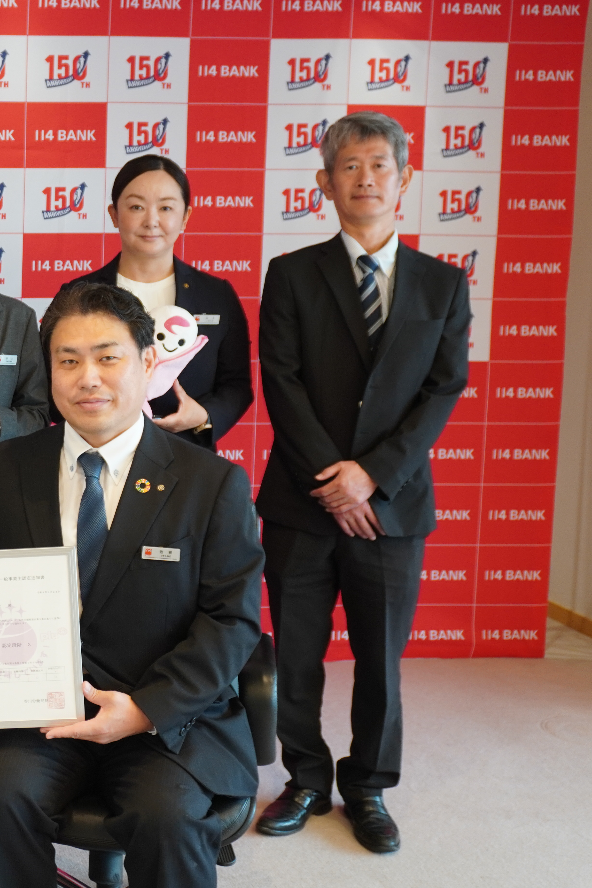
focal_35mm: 54
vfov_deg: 36.9
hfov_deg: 23.0
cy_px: 419
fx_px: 1332
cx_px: -121
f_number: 4
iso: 500
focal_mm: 22
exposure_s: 1/40
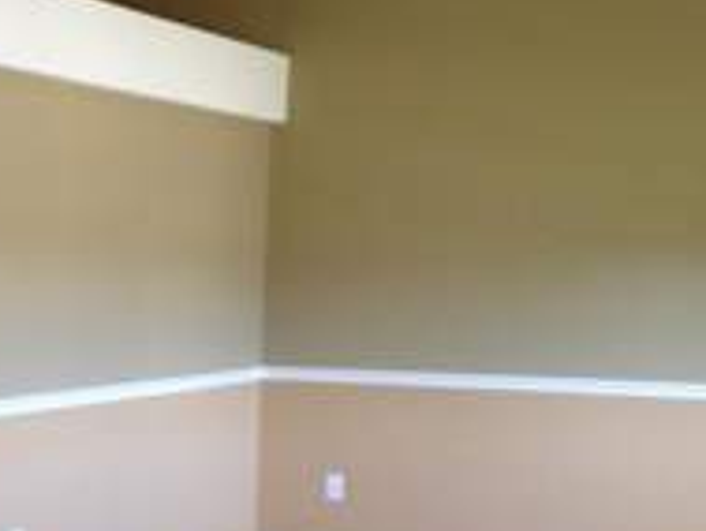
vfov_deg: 16.5
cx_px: -60
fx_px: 1816
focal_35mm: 89
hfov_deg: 21.0
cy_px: 419
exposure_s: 1/24
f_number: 2.4
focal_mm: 4.28
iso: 64
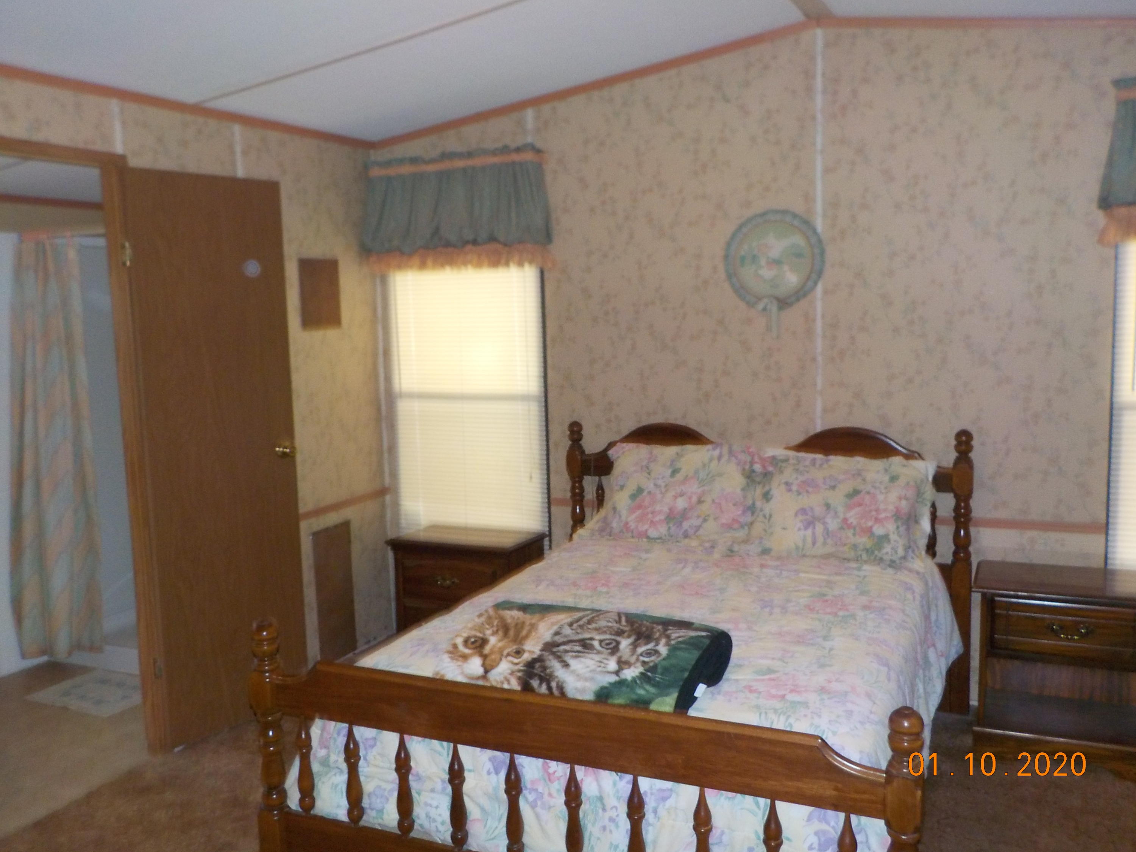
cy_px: 426
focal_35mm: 30
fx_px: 985
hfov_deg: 60.0
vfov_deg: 46.8
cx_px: 568
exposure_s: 1/30
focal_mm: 4.1
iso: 280
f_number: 3.3
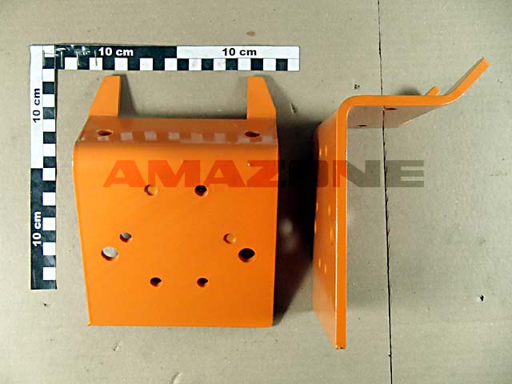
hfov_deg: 41.2
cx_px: 256
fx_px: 680
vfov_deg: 31.5
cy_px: 192
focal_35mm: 46
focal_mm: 8.25
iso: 320
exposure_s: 1/50
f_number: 4.9
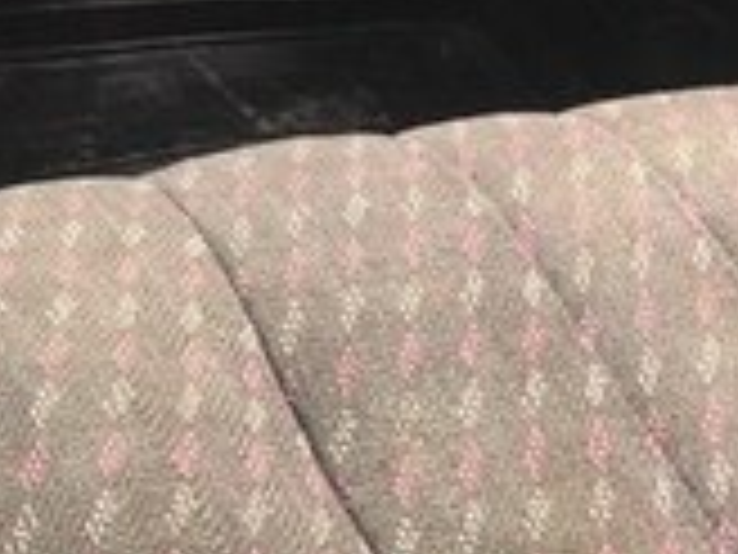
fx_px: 2494
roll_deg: -3.5
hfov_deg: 15.6
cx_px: -342
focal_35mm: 117
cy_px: -142
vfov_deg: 12.3
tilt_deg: -28.6
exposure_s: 1/100
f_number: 2.2
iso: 40
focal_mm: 4.15
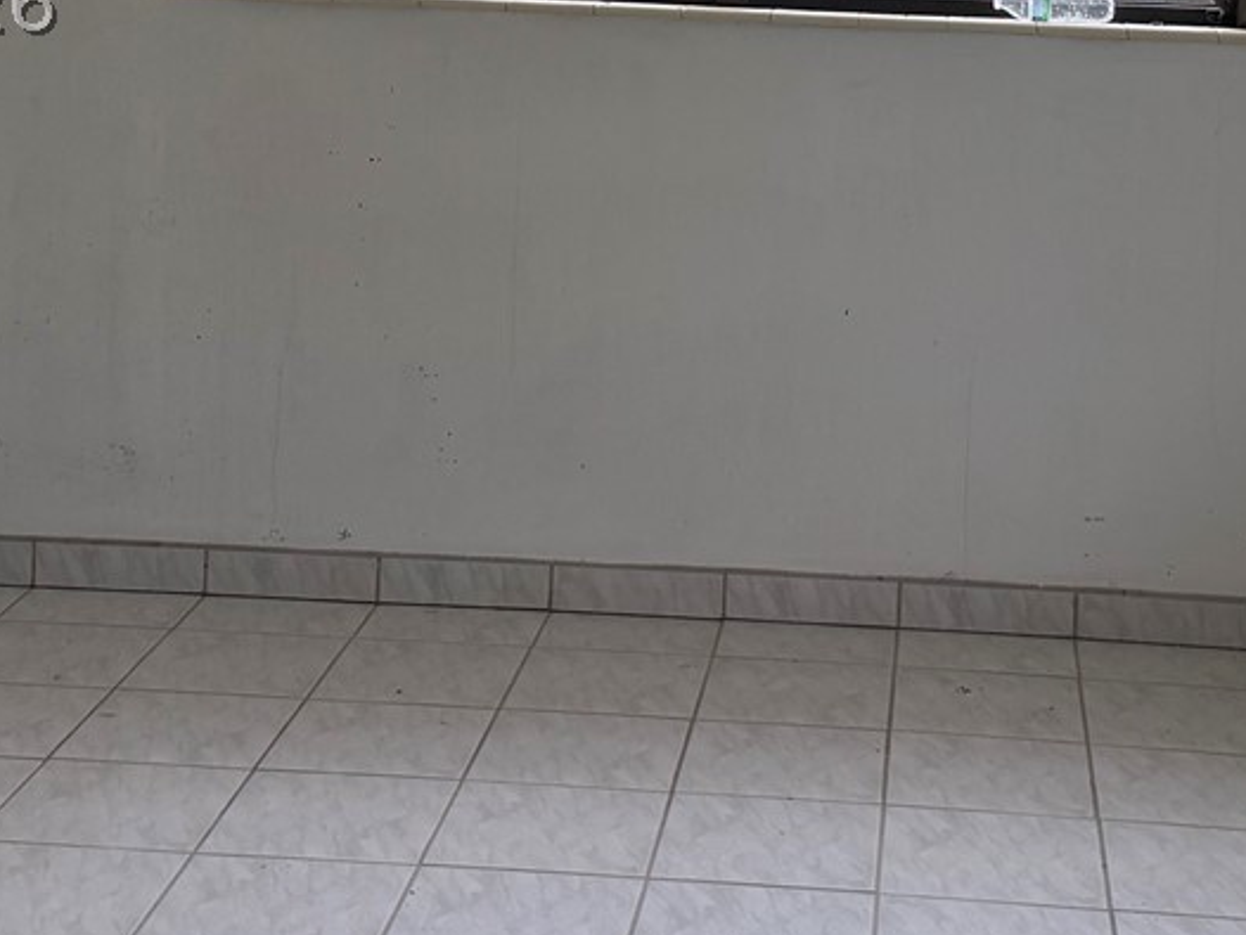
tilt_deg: -3.8
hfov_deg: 26.6
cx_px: 782
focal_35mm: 73
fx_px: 2629
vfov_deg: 19.6
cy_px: 2
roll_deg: -2.6
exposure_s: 1/370
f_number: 1.78
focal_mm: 6.76
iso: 100
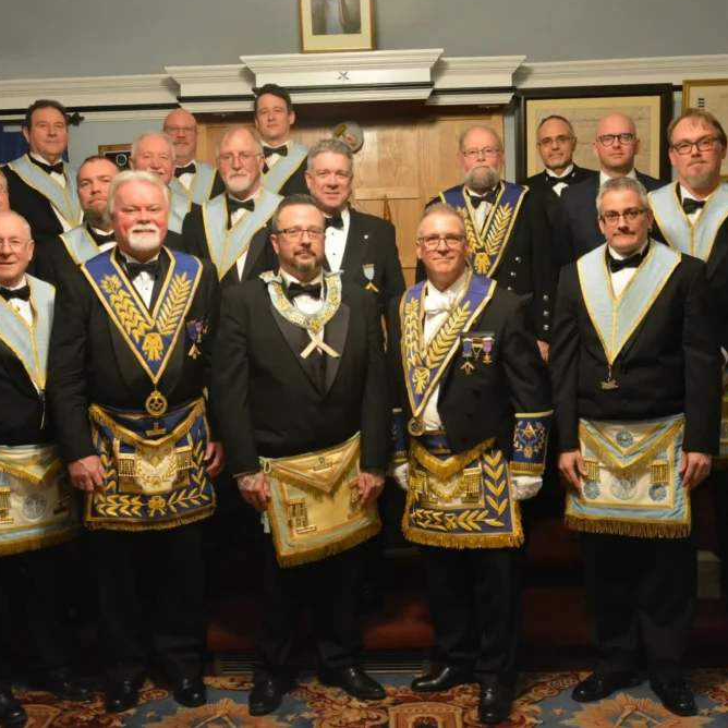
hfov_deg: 39.2
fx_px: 1023
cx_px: 360
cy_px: 357
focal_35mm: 43
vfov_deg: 39.2
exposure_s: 1/25
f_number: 3.8
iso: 3200
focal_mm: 22
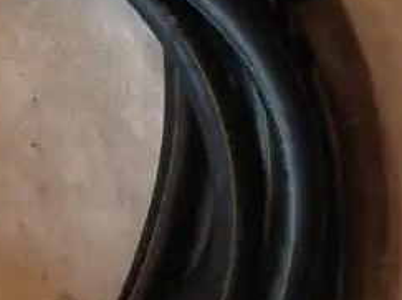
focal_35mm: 144
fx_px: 1668
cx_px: -124
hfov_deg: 13.2
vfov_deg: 10.2
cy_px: 63
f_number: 2.4
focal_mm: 4.28
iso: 64
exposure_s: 1/30
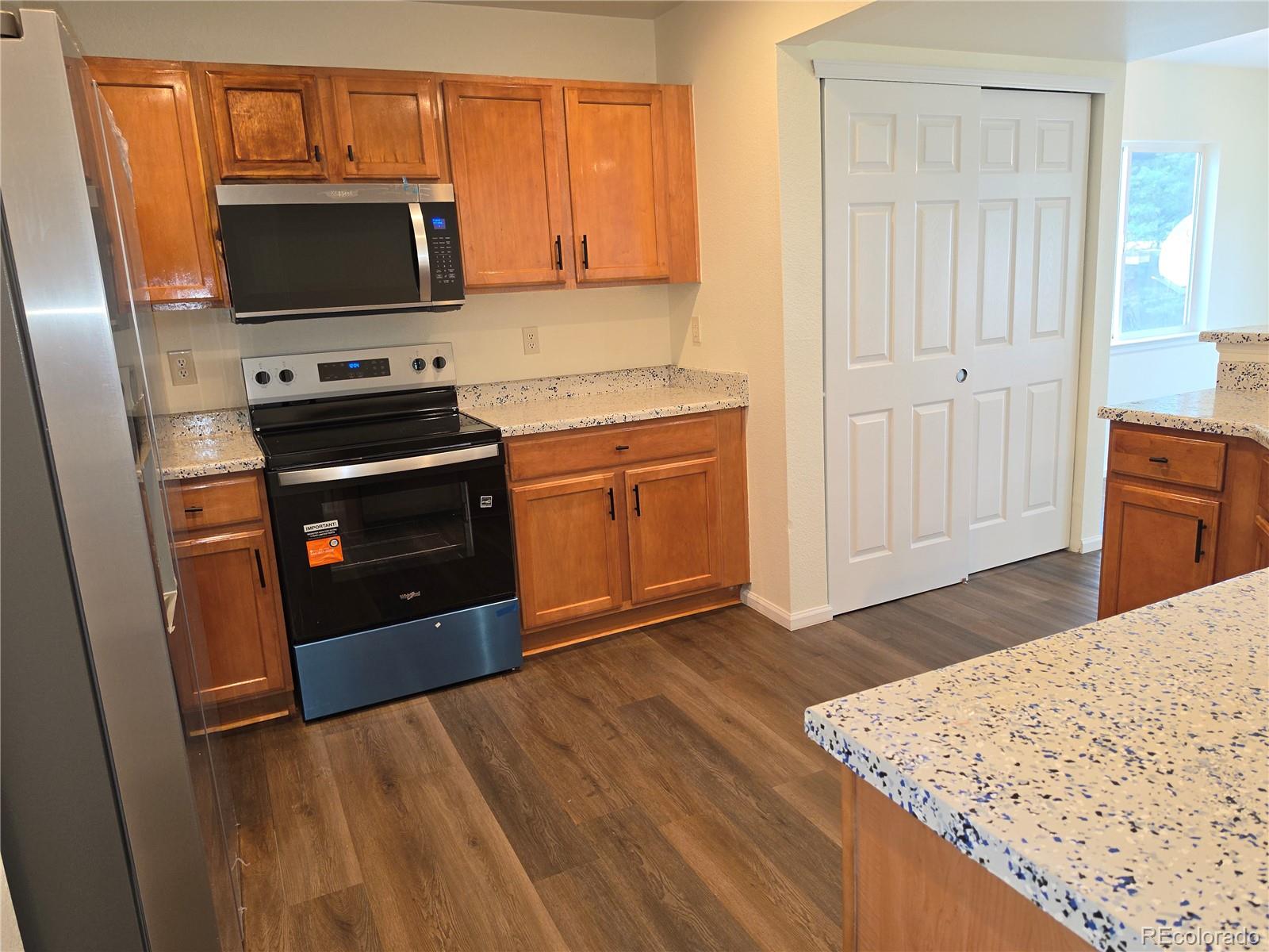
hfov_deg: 73.9
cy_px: 476
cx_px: 634
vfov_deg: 58.9
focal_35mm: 23
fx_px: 843
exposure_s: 1/60
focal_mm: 6.5
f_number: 1.4
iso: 64
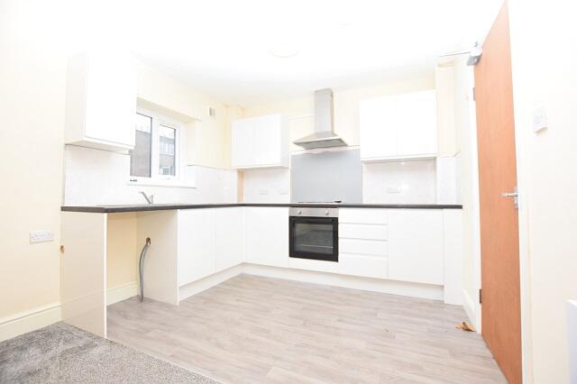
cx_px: 288
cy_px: 192
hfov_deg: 100.4
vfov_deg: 77.3
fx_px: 240
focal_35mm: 15
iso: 800
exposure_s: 1/80
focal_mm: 10
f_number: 4.5
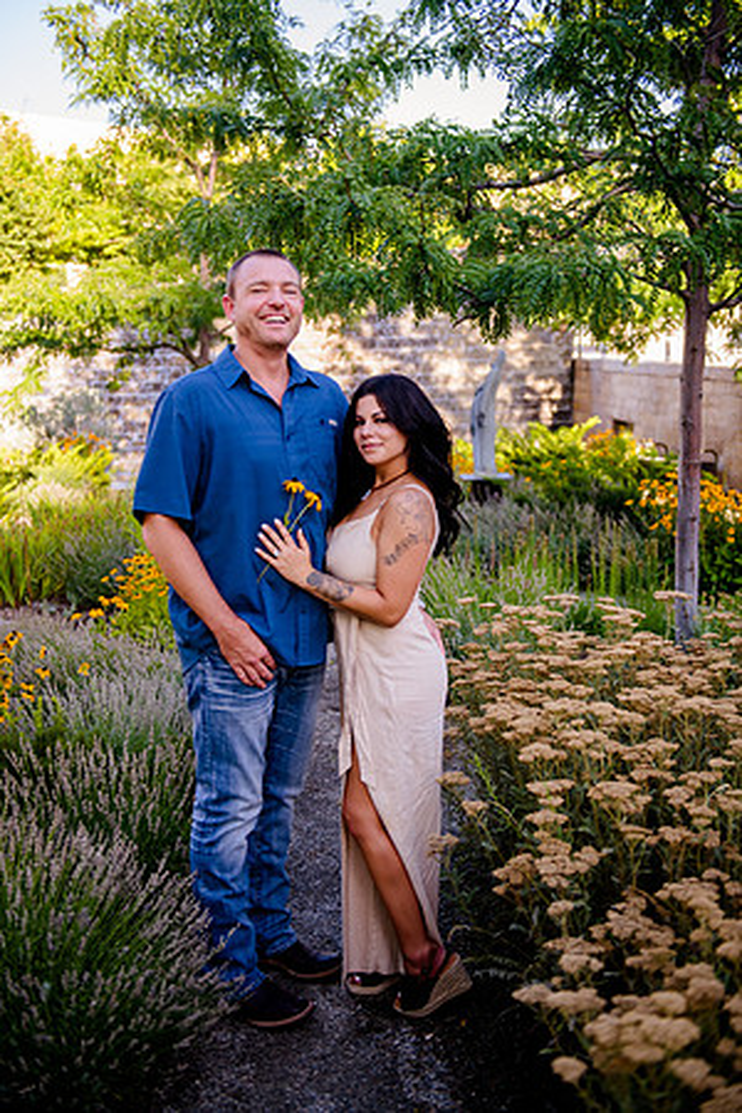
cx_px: 371
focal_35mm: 40
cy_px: 556
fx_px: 1237
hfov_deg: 33.4
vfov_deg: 48.5
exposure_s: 1/800
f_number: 2.8
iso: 640
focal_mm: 40
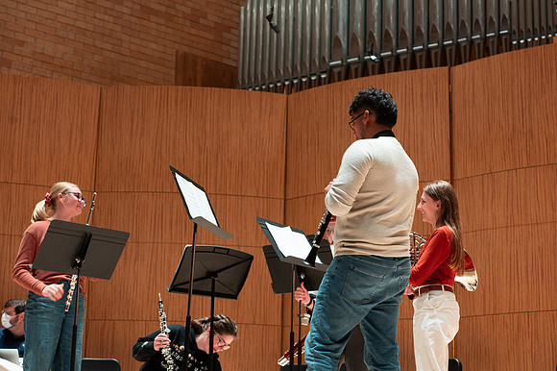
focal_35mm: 75
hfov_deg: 26.9
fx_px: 1165
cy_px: 179
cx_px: 285
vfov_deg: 18.1
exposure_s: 1/160
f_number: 4
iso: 1250
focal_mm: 70
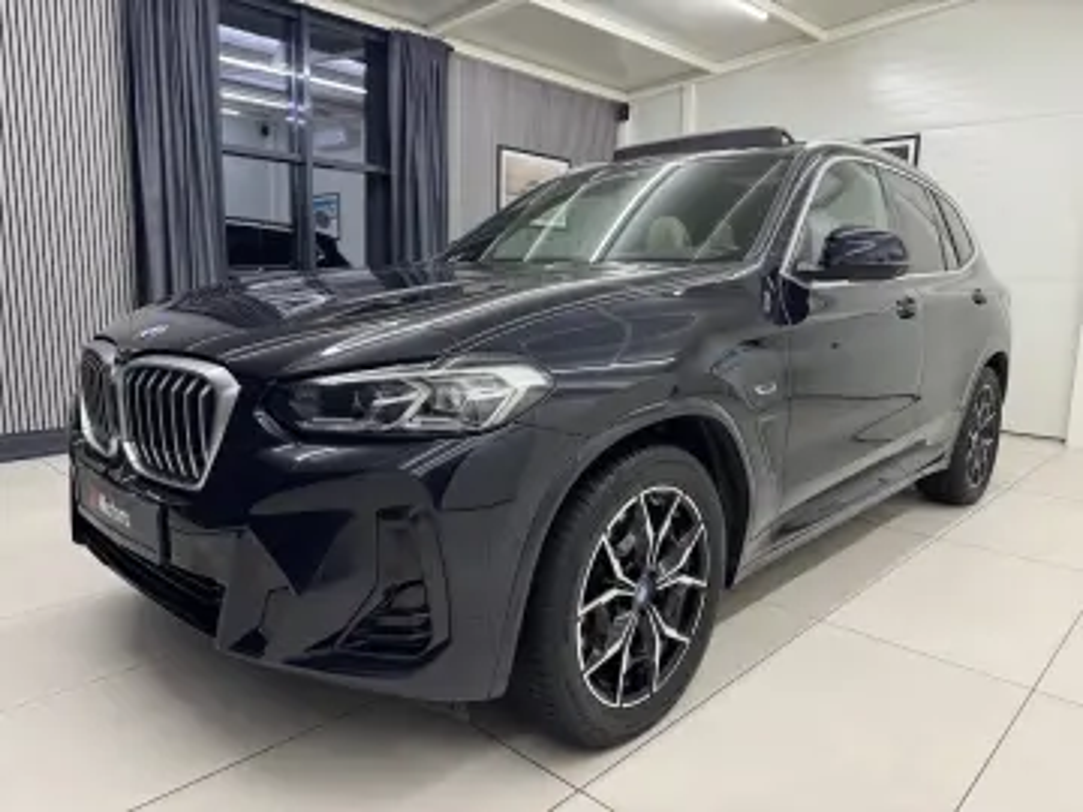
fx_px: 751
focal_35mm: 24
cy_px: 406
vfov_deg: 56.8
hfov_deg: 71.6
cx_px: 542
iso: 250
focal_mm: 6.76
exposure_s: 1/50
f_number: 1.78
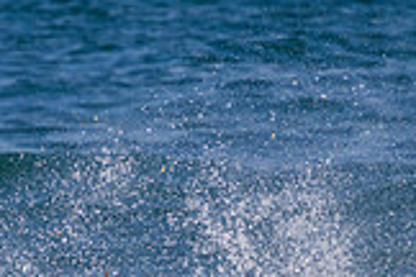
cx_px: 103
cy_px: 381
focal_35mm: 2870
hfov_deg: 0.7
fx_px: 33162
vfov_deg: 0.5
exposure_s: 1/2000
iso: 1250
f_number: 11
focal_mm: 800
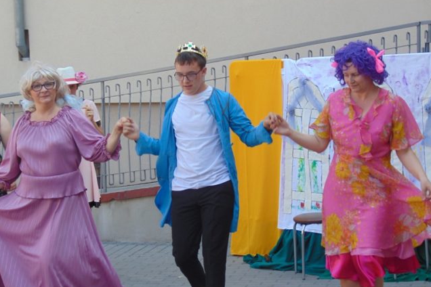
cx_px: 216
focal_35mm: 113
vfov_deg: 12.1
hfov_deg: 18.1
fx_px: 1353
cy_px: 155
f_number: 3.9
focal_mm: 19.4
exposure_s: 1/125
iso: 80
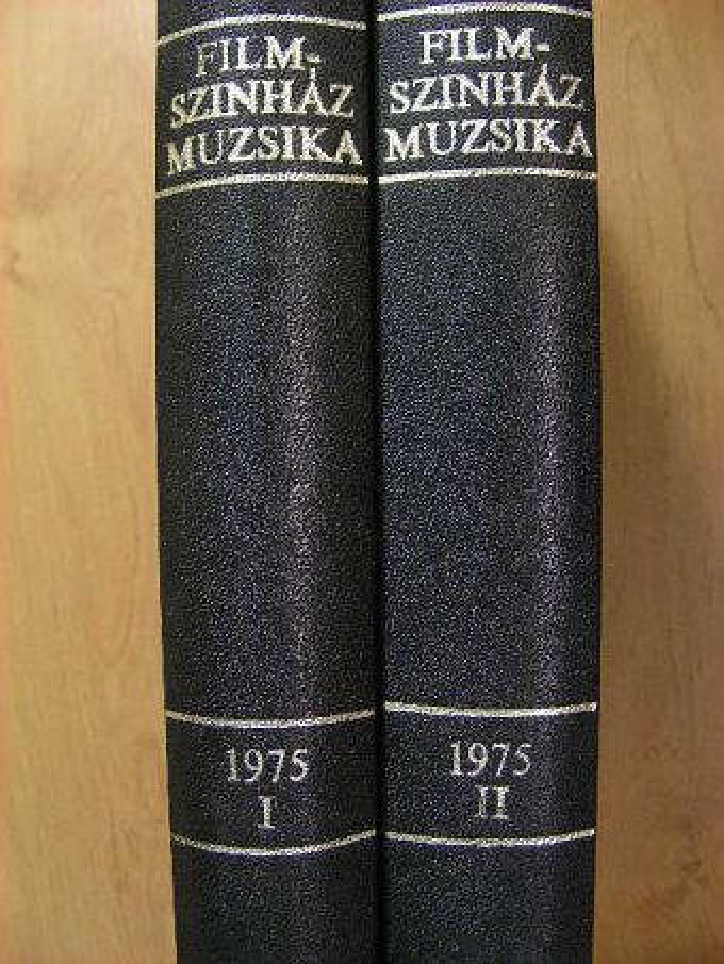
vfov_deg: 49.0
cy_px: 482
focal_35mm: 38
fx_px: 1059
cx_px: 362
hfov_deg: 37.7
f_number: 3.5
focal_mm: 6.3
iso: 177
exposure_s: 1/30
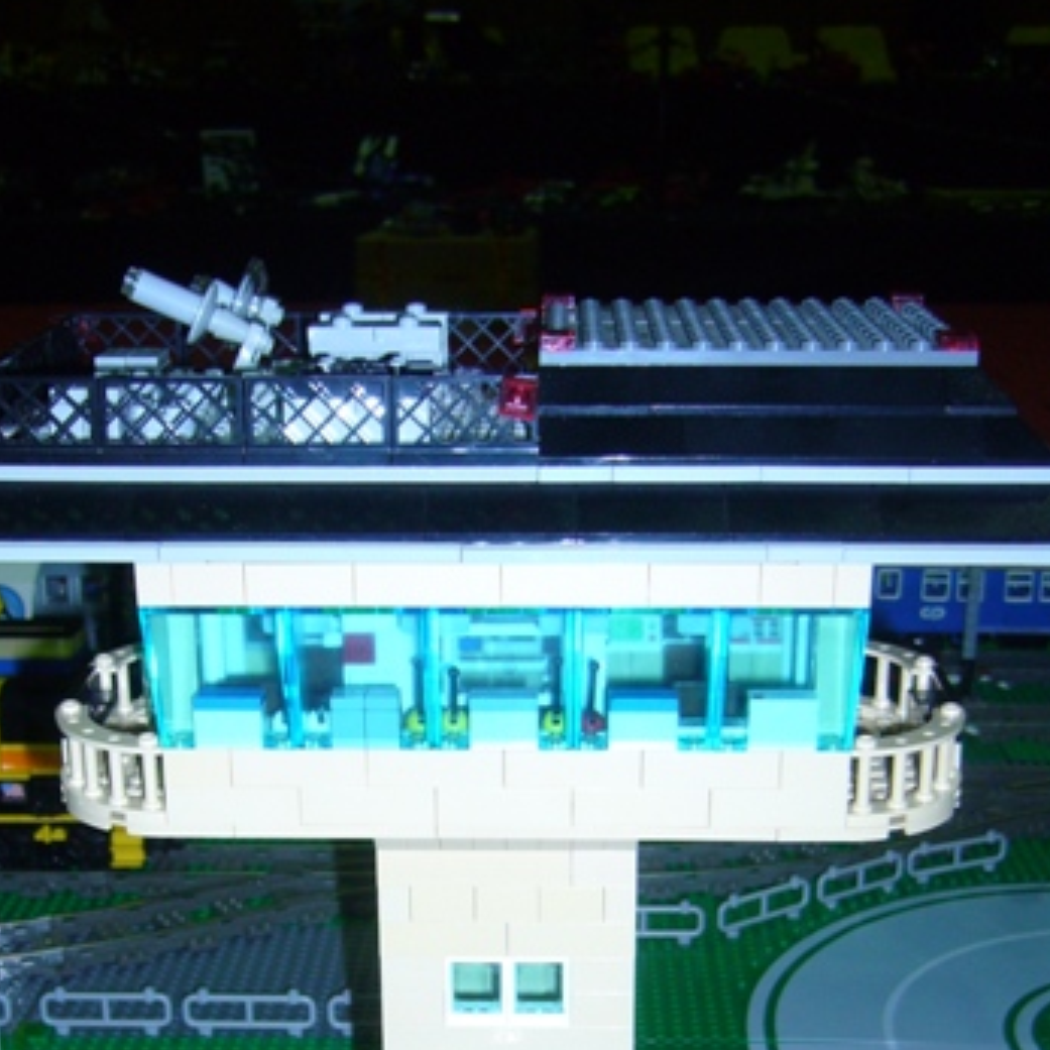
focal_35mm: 57
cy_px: 826
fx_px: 1956
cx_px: 514
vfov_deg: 29.4
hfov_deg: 30.0
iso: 100
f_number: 2.8
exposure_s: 1/30
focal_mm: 5.8
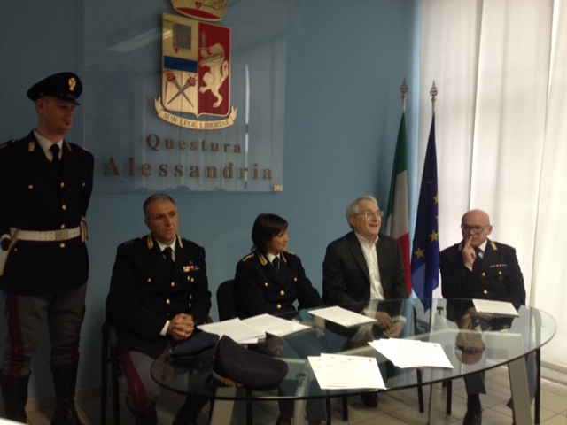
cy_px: 212
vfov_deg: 40.7
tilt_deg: -5.9
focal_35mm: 35
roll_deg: -1.5
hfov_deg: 52.6
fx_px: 573
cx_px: 284
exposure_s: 1/20
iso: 125
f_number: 2.4
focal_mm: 4.28
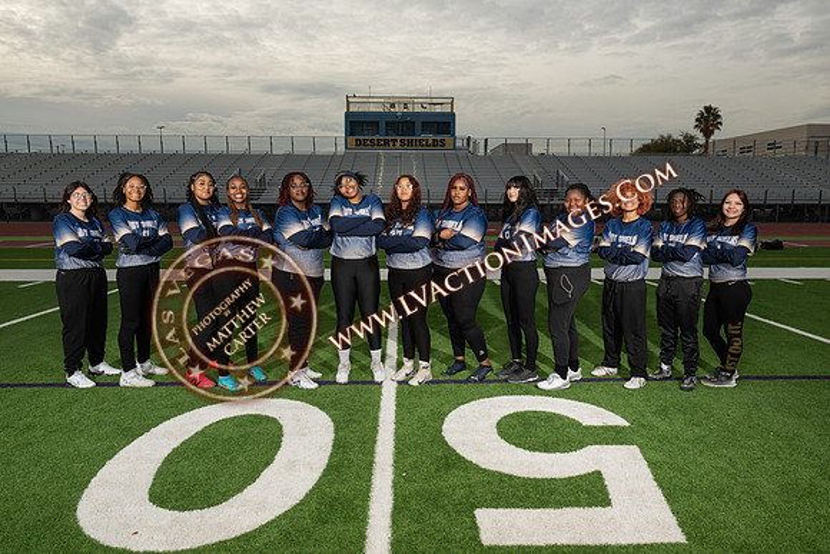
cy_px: 277
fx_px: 561
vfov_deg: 52.5
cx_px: 418
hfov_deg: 72.9
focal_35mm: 24
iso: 160
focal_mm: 24
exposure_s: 1/200
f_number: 8
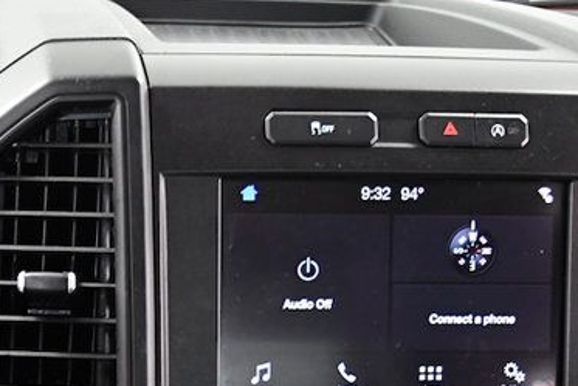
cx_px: 84
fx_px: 1719
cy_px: 466
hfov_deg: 18.8
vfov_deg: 12.5
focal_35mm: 107
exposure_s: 1/60
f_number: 3.8
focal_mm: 26
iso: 2500
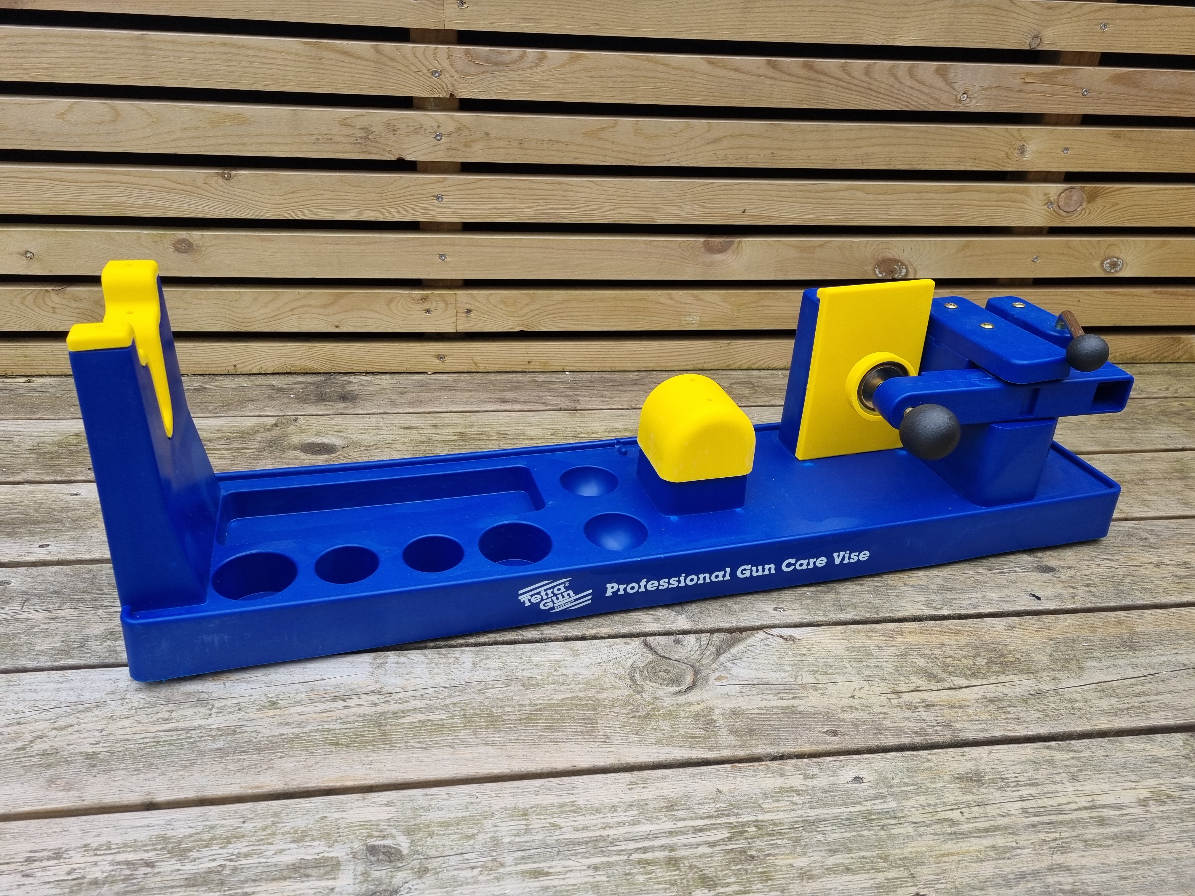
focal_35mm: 26
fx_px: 898
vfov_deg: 53.1
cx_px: 598
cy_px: 448
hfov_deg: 67.3
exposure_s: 1/236
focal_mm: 5.4
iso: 50
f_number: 1.8
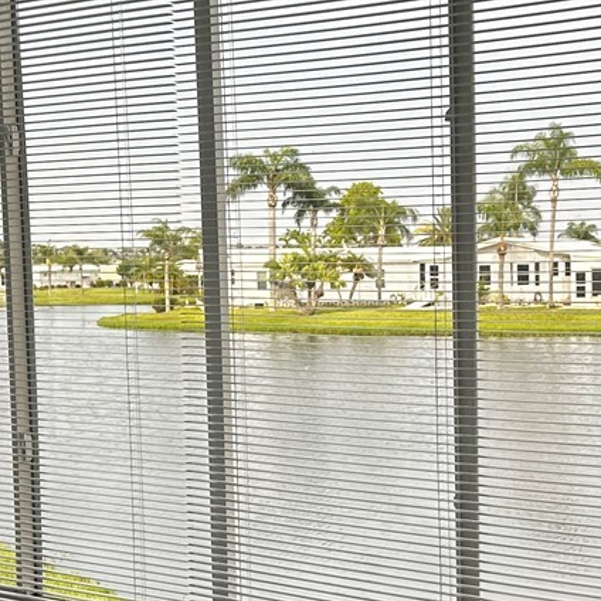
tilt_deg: -4.8
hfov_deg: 21.5
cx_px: 446
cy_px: 420
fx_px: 1571
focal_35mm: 80
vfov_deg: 21.5
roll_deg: +0.7
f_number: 1.78
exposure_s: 1/709
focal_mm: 6.86
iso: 80
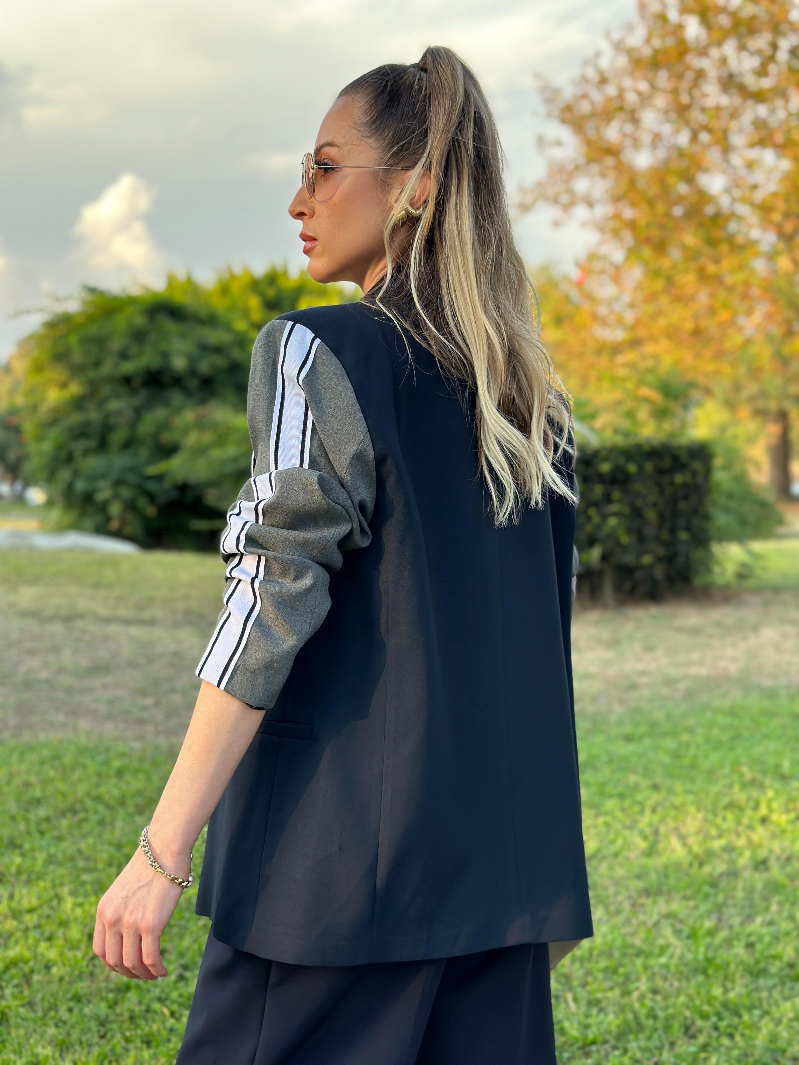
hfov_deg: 30.3
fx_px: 1477
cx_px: 400
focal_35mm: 48
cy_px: 532
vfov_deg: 39.7
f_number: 1.78
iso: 80
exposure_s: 1/601
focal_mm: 6.86
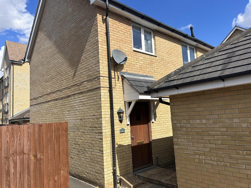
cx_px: 126
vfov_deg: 53.1
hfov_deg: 67.3
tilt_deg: +6.3
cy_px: 94
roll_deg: +4.0
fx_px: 189
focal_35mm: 26
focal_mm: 5.7
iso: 50
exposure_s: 1/4115
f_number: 1.5
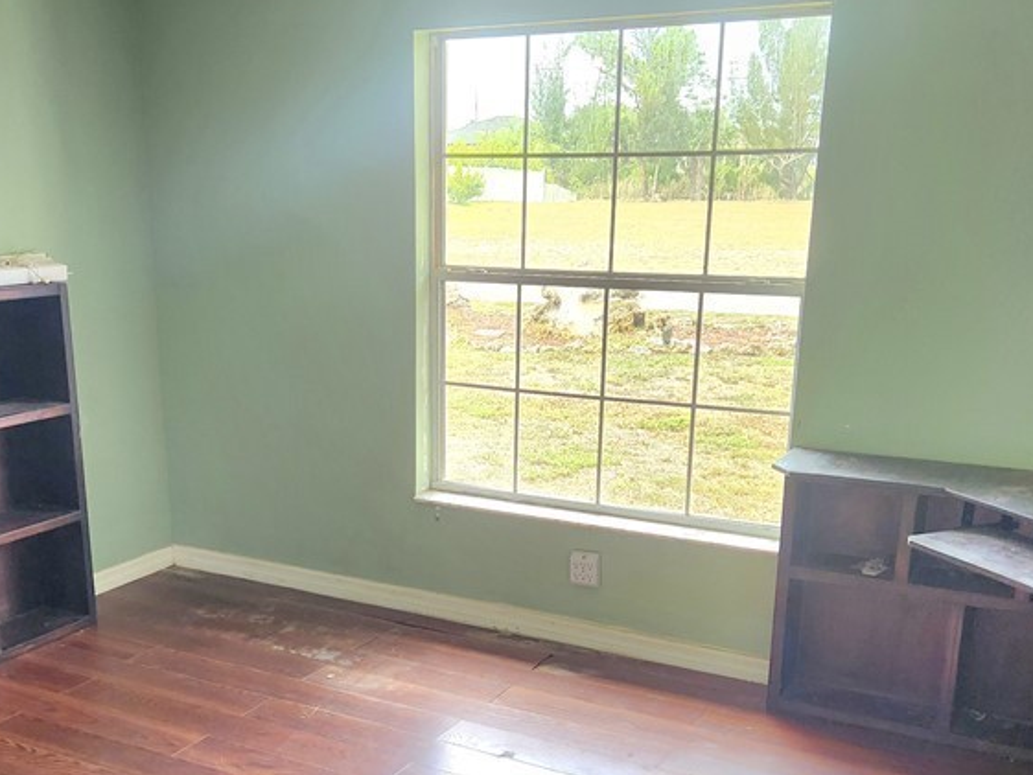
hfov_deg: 44.6
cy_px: 541
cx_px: 422
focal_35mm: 42
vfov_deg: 33.9
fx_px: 1254
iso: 160
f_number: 1.8
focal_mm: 5.4
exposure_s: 1/120
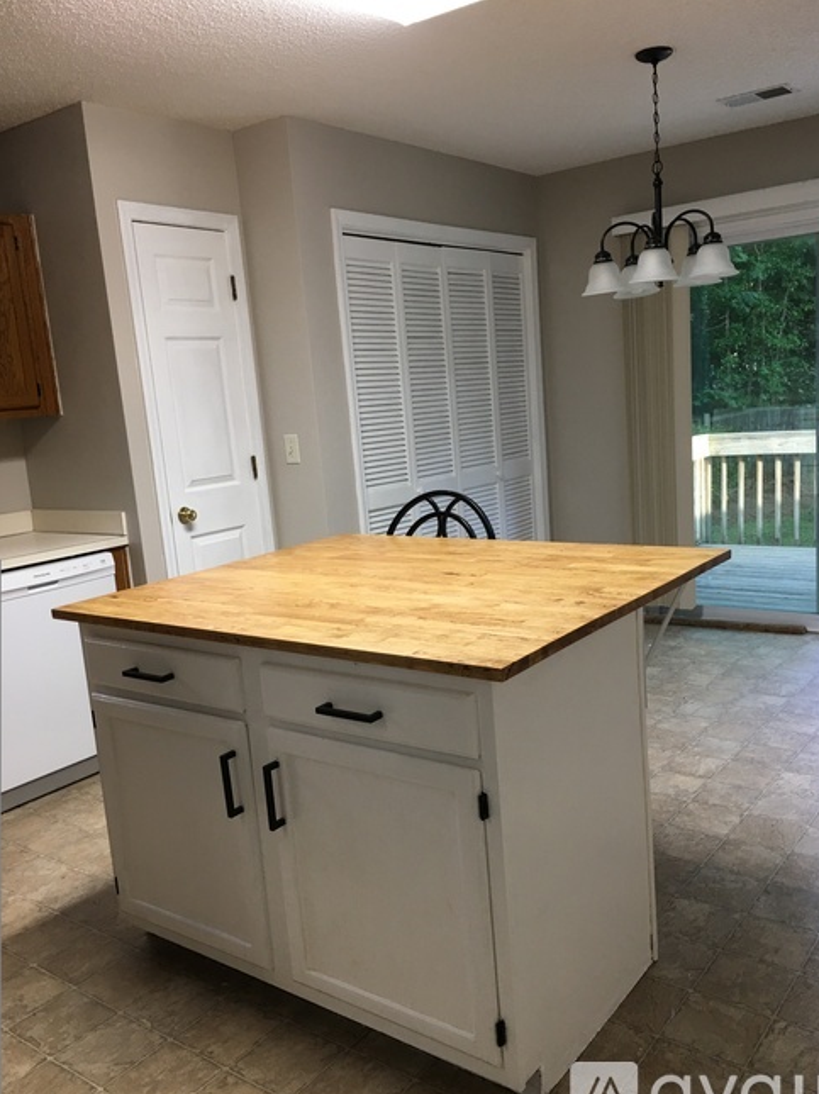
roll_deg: +3.5
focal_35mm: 30
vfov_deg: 60.0
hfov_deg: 46.8
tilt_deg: -9.3
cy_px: 564
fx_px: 947
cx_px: 421
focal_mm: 4.15
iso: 25
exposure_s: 1/15
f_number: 2.2
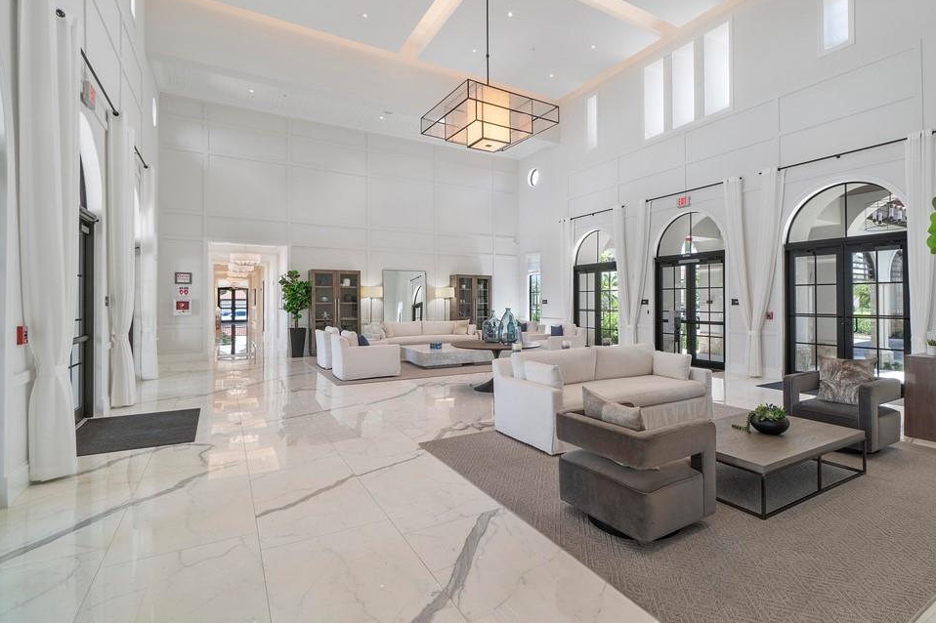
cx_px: 519
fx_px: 442
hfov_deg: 92.9
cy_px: 295
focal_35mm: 17
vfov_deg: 70.4
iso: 160
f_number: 11
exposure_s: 1/10
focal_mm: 10
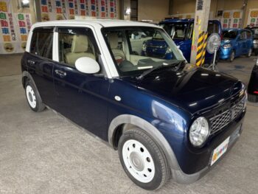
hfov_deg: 67.3
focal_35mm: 26
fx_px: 194
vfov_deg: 53.1
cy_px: 97
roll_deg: +0.3
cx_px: 129
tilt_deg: -17.4
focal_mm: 5.96
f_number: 1.6
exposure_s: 1/100
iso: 125
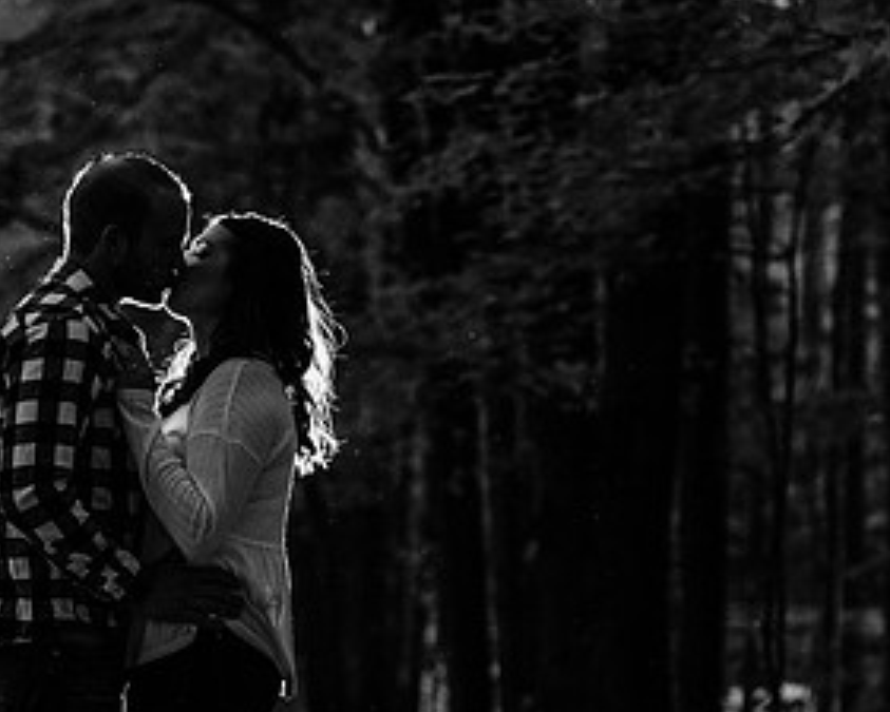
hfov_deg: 11.1
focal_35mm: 174
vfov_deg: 8.9
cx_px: 330
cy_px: 607
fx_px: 4585
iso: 320
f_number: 2.8
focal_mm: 85
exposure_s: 1/200
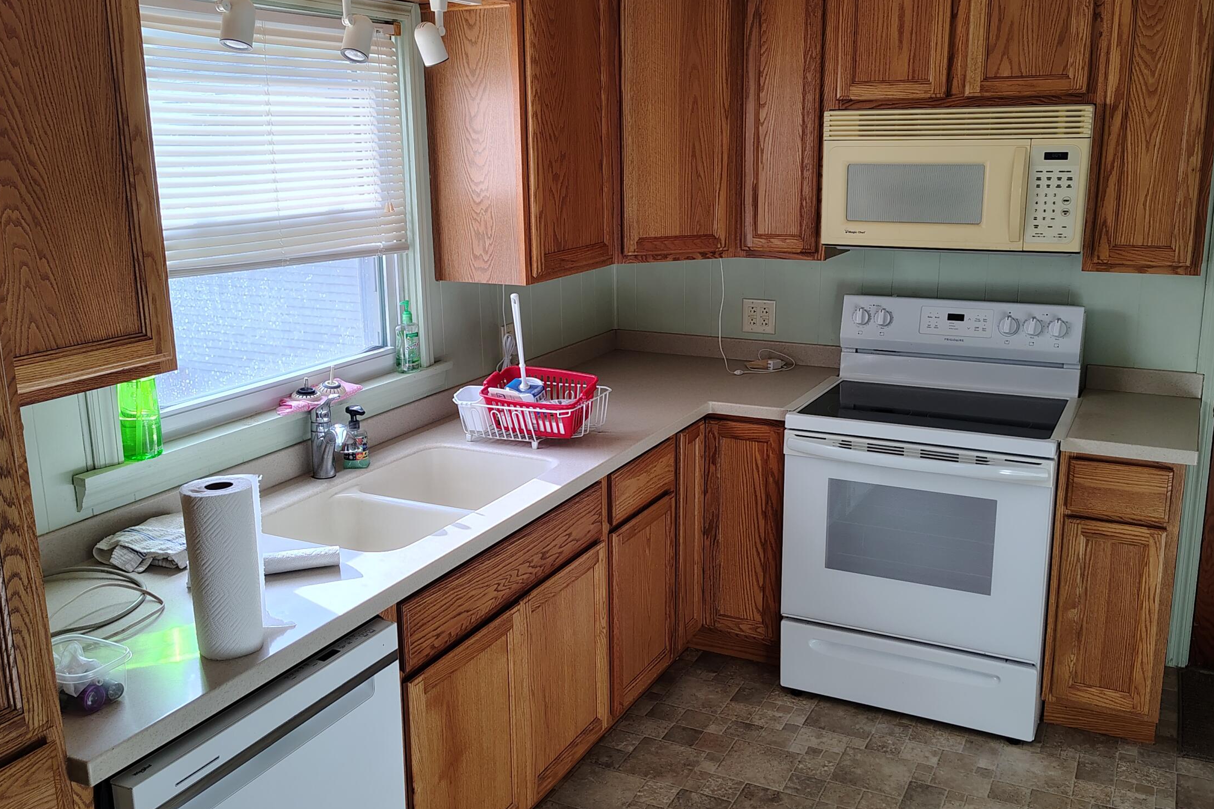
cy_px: 395
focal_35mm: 34
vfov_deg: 38.9
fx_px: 1146
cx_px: 627
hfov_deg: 55.8
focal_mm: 5.56
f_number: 1.8
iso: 242
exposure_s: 1/120
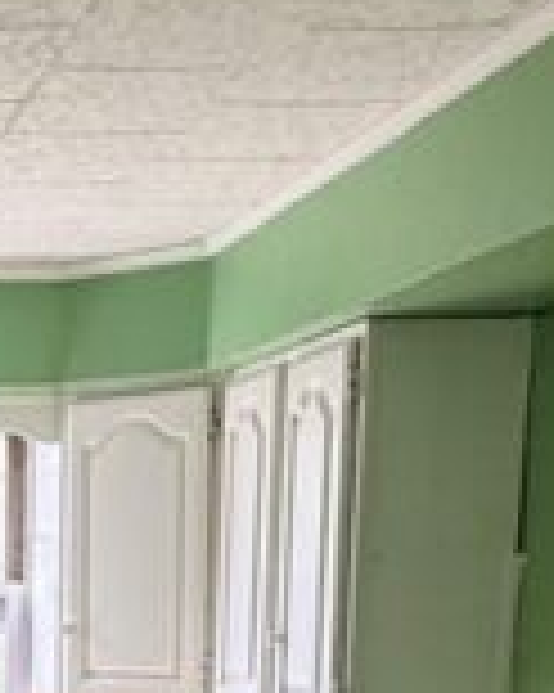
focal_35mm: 71
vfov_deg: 24.1
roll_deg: +0.8
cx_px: -176
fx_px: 1457
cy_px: 855
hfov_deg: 19.7
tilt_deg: -11.0
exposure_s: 1/60
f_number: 2.2
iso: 400
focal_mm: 2.22
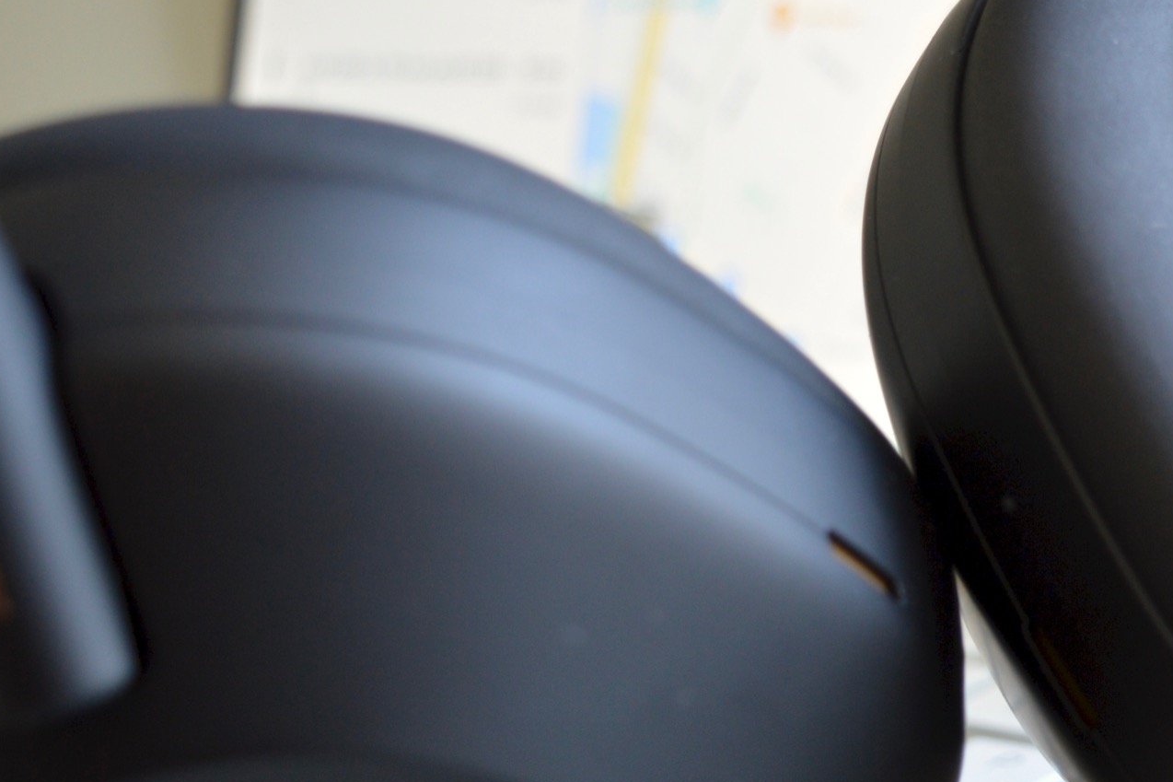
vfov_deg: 12.9
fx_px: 3453
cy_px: 353
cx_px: 1129
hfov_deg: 18.8
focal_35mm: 106
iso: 400
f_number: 4.8
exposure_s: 1/20
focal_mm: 36
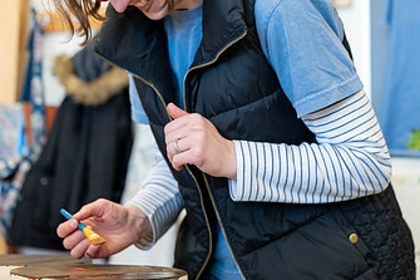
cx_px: 229
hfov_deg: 28.5
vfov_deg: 19.0
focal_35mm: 71
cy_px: 65
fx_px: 828
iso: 320
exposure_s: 1/100
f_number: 2.8
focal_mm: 41
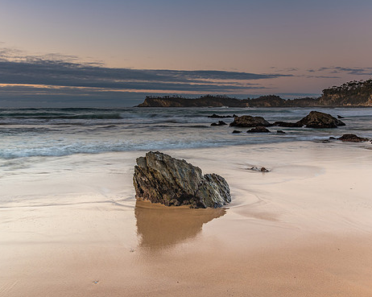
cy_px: 145
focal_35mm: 37
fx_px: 407
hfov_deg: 49.1
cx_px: 171
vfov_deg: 40.1
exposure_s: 1
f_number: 8
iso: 100
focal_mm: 30
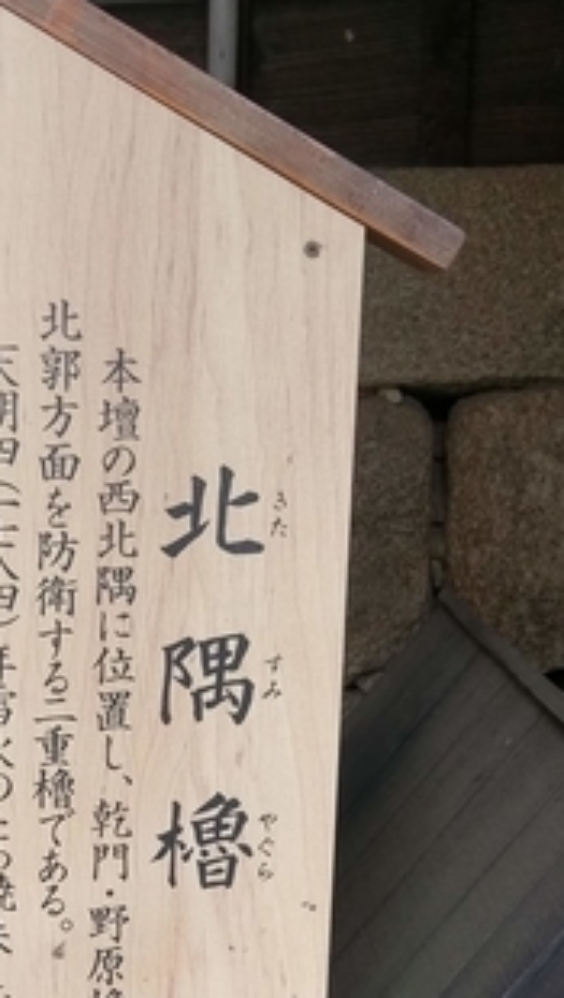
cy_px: 872
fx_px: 1936
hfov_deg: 16.5
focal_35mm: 73
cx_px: 129
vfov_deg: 28.0
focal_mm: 4.58
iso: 100
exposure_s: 1/158
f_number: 1.8
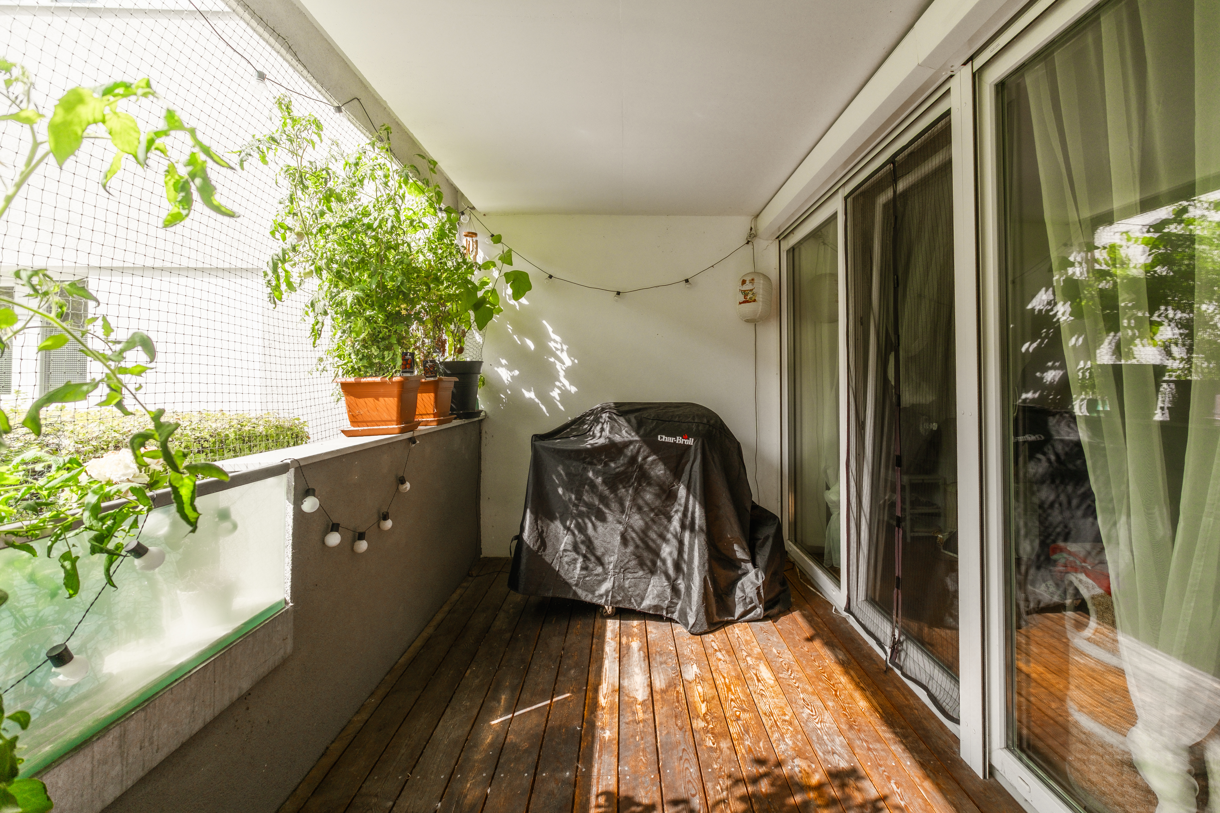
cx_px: 610
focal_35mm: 15
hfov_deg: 100.4
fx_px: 508
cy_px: 406
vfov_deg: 77.3
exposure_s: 1/1100
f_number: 2.8
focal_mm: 10
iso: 250
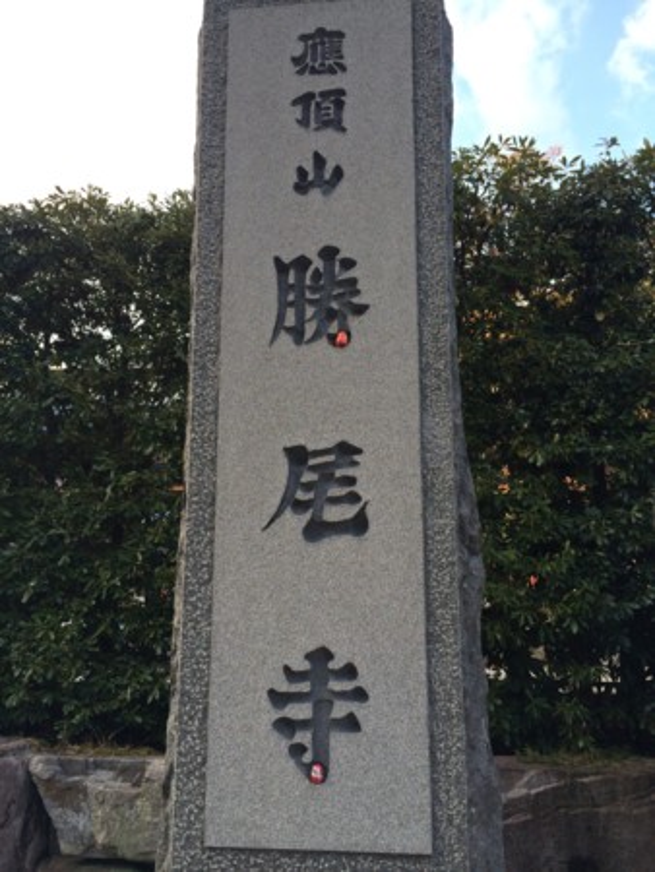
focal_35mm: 30
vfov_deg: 59.9
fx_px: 756
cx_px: 328
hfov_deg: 46.8
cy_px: 436
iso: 32
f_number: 2.2
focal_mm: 4.12
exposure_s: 1/383
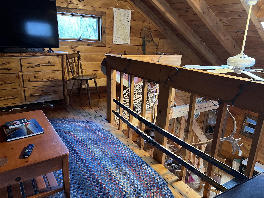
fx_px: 198
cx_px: 132
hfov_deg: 67.3
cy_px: 99
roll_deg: -1.9
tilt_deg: -17.4
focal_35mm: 26
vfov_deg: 53.1
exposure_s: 1/40
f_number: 1.5
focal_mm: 5.7
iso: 500
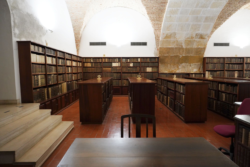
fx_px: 167
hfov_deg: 73.7
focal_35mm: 24
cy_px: 84
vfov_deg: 53.1
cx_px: 125
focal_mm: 24
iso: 3200
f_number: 4
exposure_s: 1/80
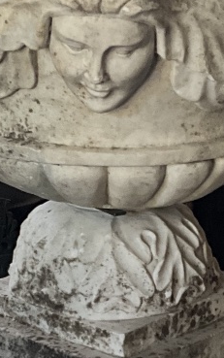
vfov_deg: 20.3
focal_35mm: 100
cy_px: 341
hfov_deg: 13.1
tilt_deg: -22.2
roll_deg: +0.2
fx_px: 976
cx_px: 132
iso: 125
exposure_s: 1/60
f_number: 1.8
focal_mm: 3
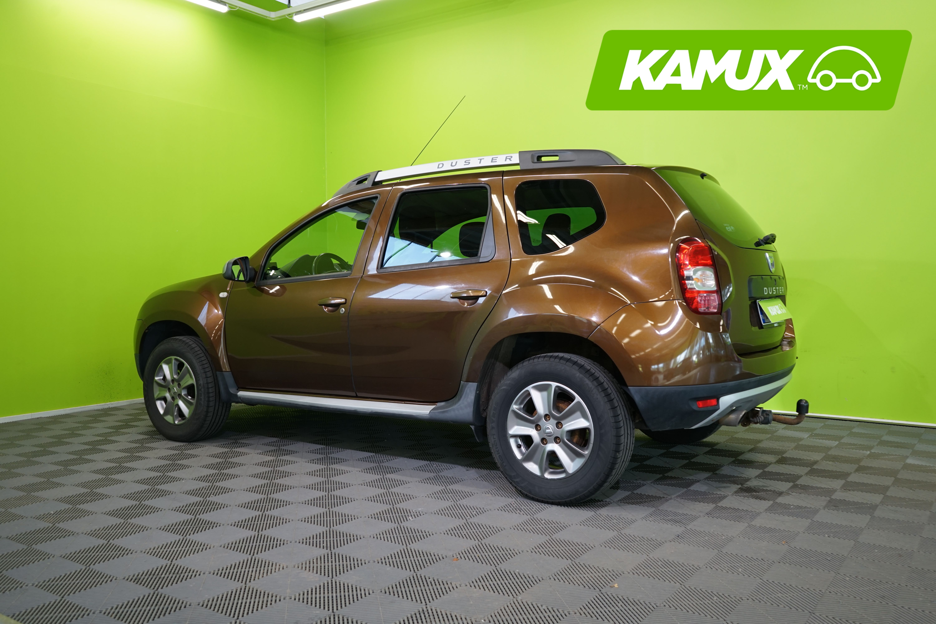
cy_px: 312
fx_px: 780
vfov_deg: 43.6
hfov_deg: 61.9
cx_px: 468
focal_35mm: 30
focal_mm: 30
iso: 500
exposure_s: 1/40
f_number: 5.6
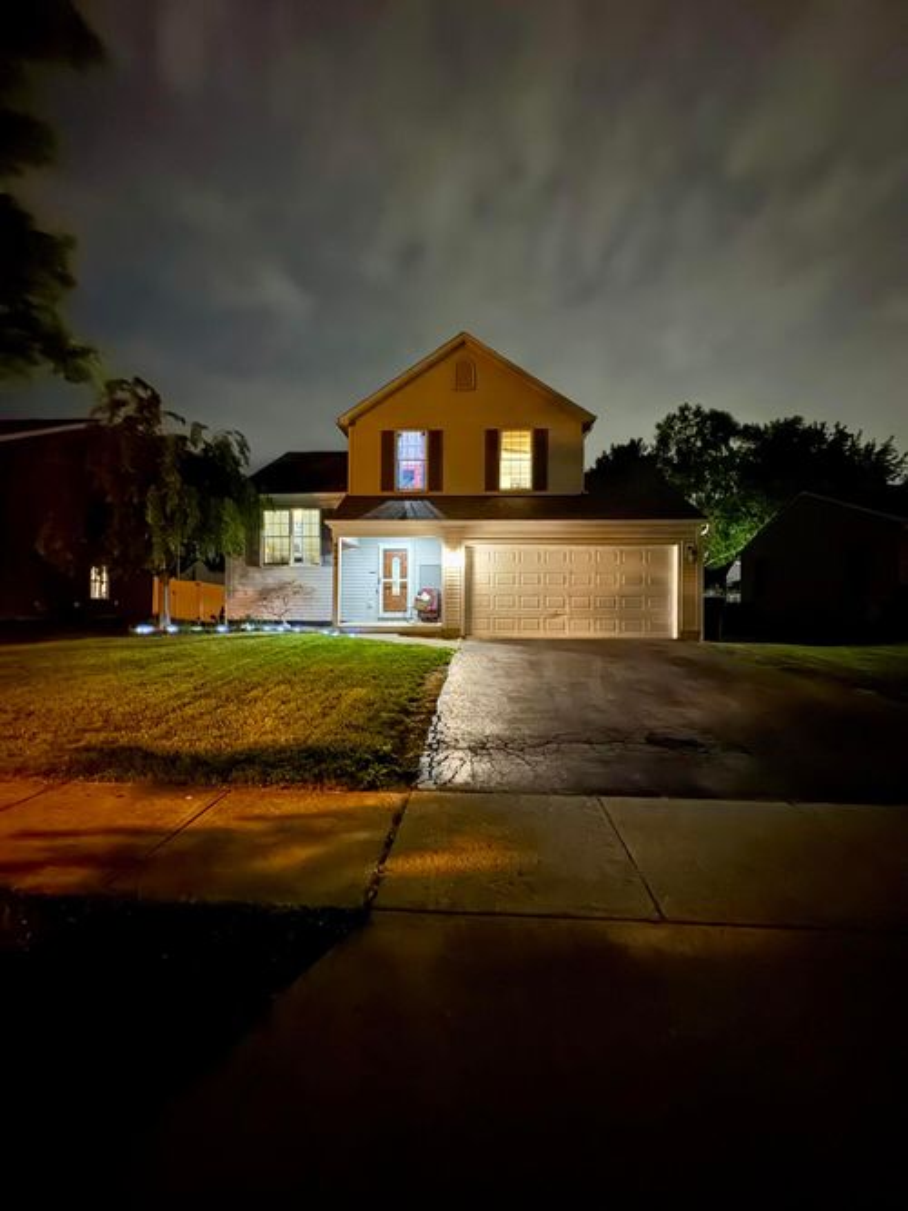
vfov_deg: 102.1
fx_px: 490
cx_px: 454
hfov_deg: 85.7
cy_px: 606
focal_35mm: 14
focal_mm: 2.22
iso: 2500
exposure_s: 1/9
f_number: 2.2
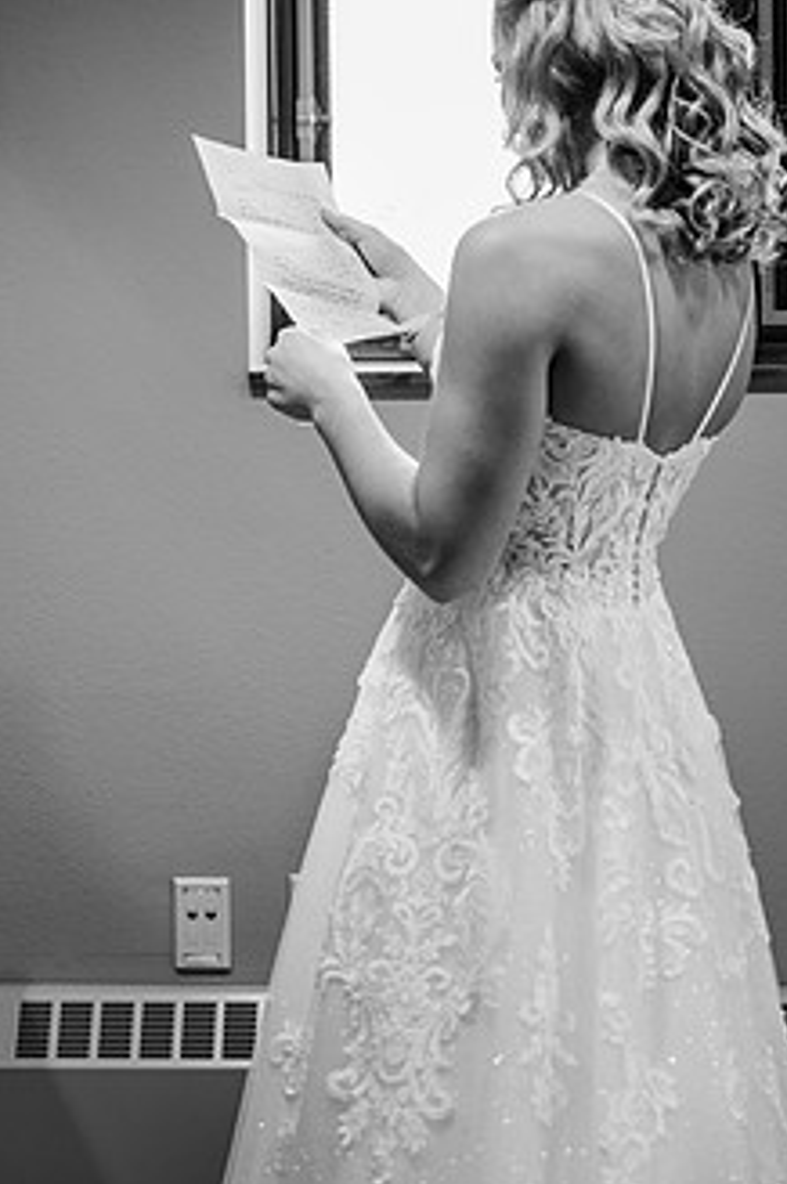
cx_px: 305
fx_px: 2793
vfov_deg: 23.9
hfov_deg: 16.0
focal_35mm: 85
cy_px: 433
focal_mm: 62
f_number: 2.8
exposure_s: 1/125
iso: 500
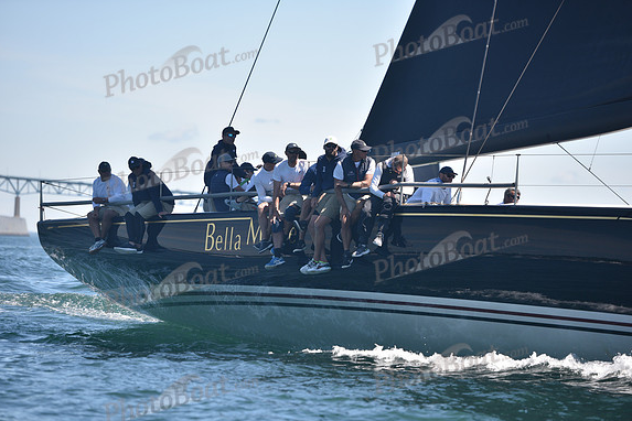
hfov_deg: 12.3
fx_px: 2932
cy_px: 212
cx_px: 317
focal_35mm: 167
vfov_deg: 8.2
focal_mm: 165
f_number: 3.2
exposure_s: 1/1000
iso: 200
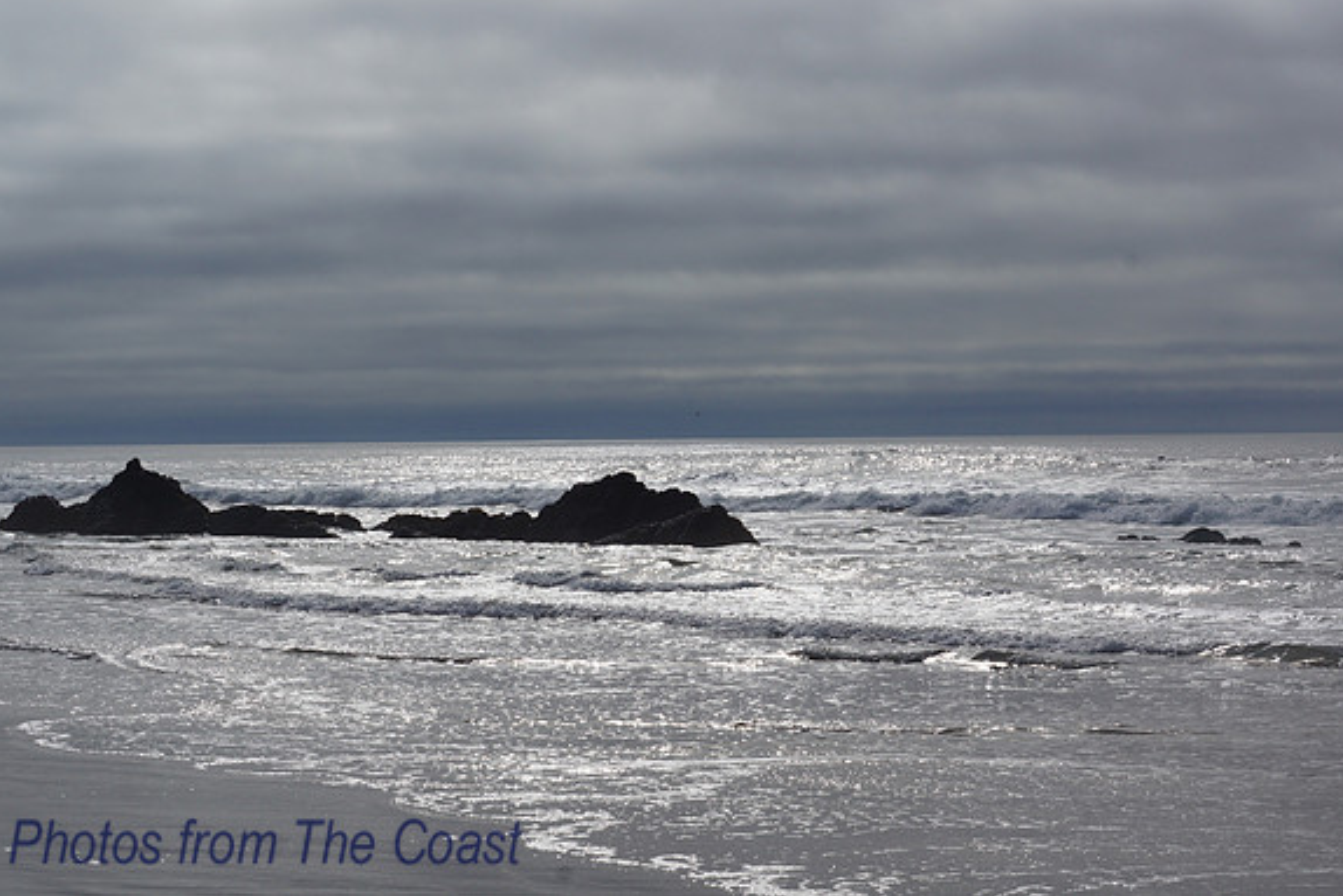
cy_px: 446
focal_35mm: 91
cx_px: 669
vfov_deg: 15.0
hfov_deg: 22.4
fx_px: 3395
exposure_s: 1/800
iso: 100
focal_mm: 60
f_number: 13
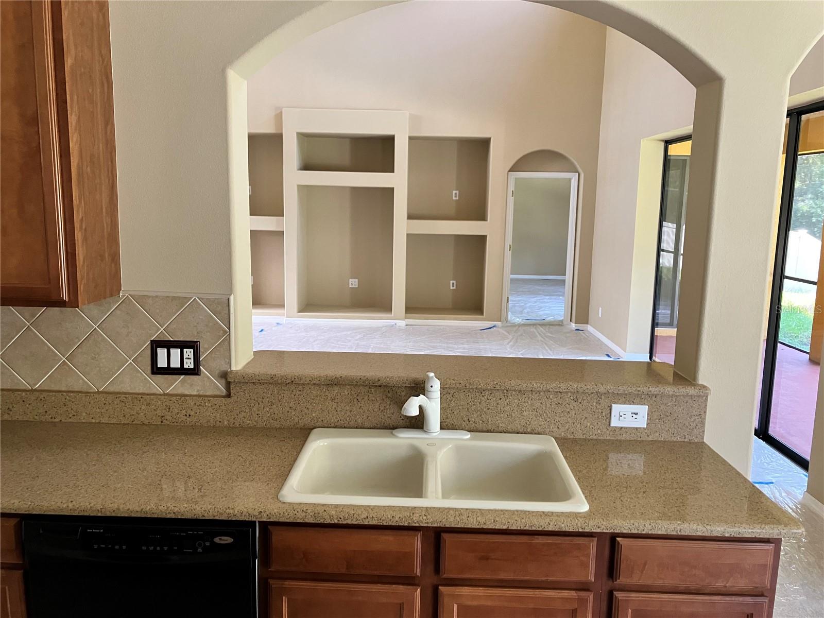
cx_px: 412
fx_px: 667
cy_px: 309
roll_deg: -1.0
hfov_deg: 63.4
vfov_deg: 49.7
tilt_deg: -7.9
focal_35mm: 28
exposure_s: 1/60
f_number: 1.8
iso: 200
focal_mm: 3.99
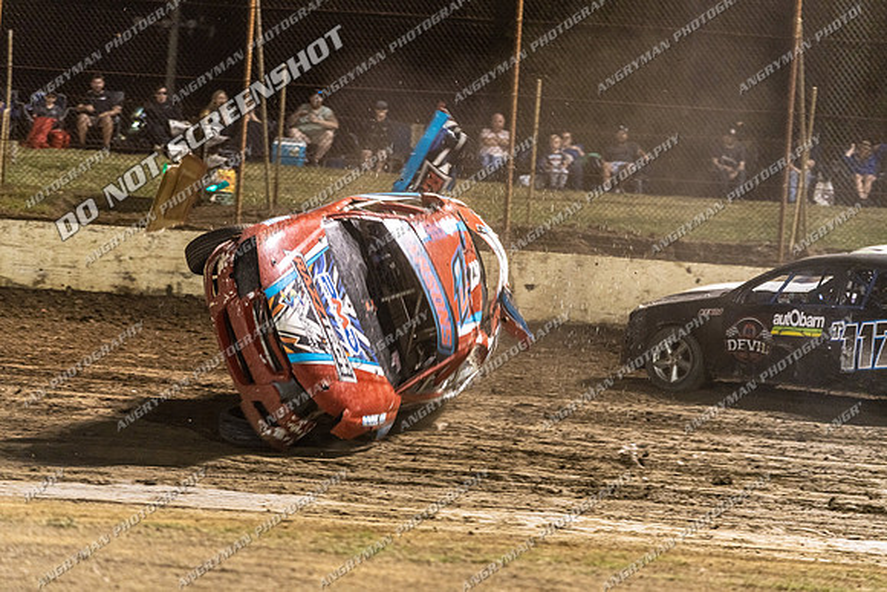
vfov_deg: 11.9
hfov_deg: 17.8
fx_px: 2834
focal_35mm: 115
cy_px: 296
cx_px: 444
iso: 1600
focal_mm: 115
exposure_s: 1/160
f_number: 2.8
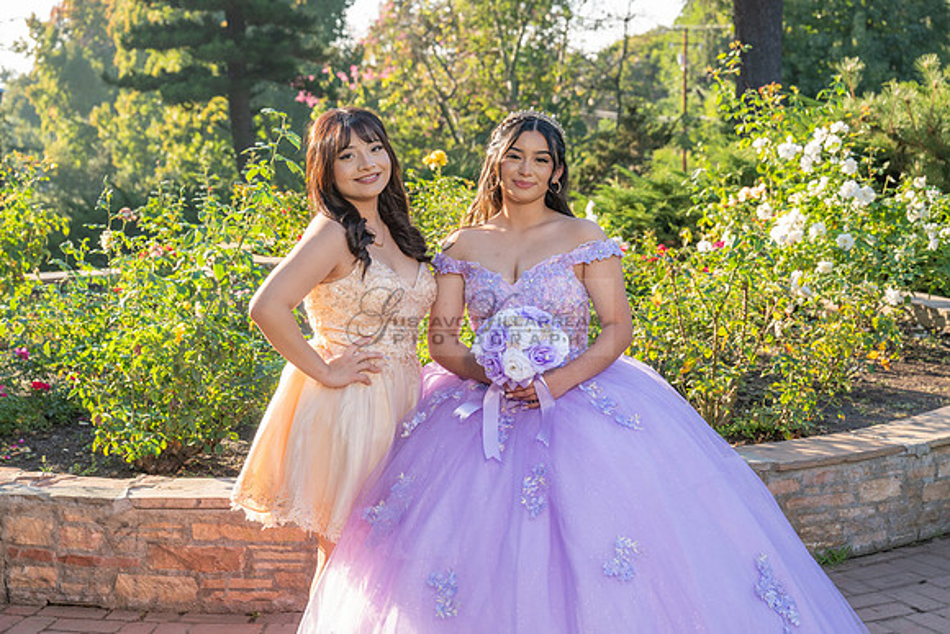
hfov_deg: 34.5
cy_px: 317
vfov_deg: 23.4
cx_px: 475
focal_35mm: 58
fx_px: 1531
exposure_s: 1/200
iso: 200
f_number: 5.6
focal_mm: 58
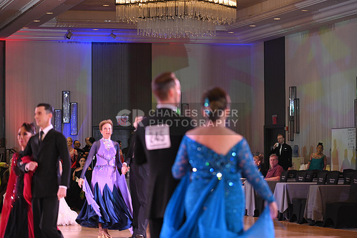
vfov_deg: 10.6
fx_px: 1289
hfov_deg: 15.8
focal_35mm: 130
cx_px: 178
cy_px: 119
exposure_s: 1/200
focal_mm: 130
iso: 1600
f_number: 4.5
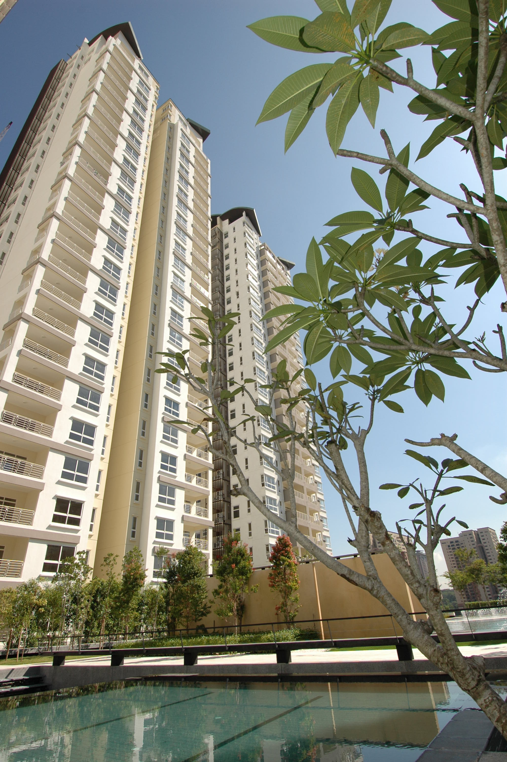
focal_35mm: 18
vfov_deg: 90.1
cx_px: 254
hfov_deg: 67.3
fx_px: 381
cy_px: 381
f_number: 8
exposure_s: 1/500
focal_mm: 12
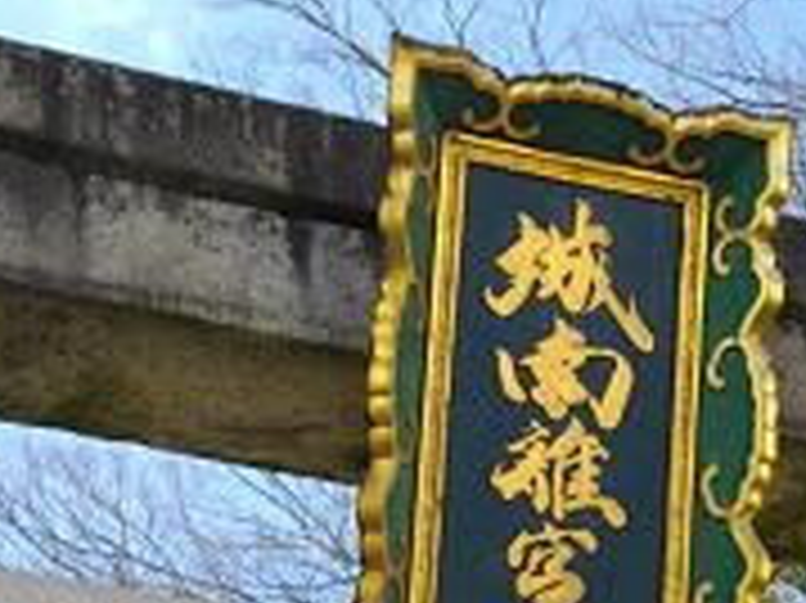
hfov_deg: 14.6
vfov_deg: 10.9
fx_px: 3141
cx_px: 484
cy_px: 472
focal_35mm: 135
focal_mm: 11
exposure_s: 1/400
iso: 100
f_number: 4.1
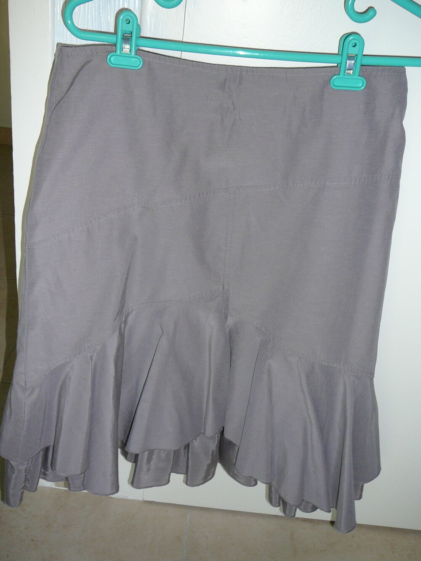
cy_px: 280
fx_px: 567
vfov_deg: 52.6
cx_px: 210
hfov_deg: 40.7
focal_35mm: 35
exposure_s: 1/30
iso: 80
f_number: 2.8
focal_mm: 5.2
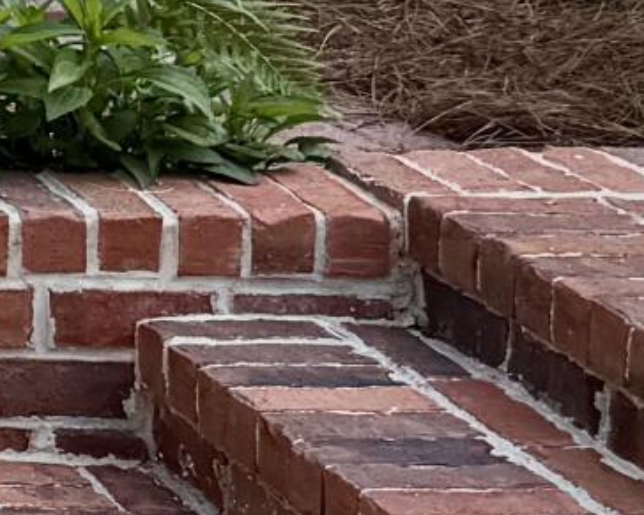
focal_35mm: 193
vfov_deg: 7.7
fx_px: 3678
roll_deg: +1.1
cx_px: -1868
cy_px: -531
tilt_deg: -3.6
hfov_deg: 7.4
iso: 100
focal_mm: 6.76
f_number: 1.78
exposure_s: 1/888
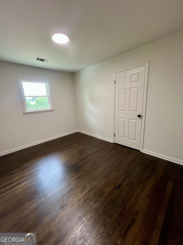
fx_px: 92
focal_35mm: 13
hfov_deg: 89.9
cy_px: 122
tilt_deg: -11.6
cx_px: 92
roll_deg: +3.2
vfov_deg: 106.2
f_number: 1.8
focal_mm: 1.57
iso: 200
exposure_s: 1/60
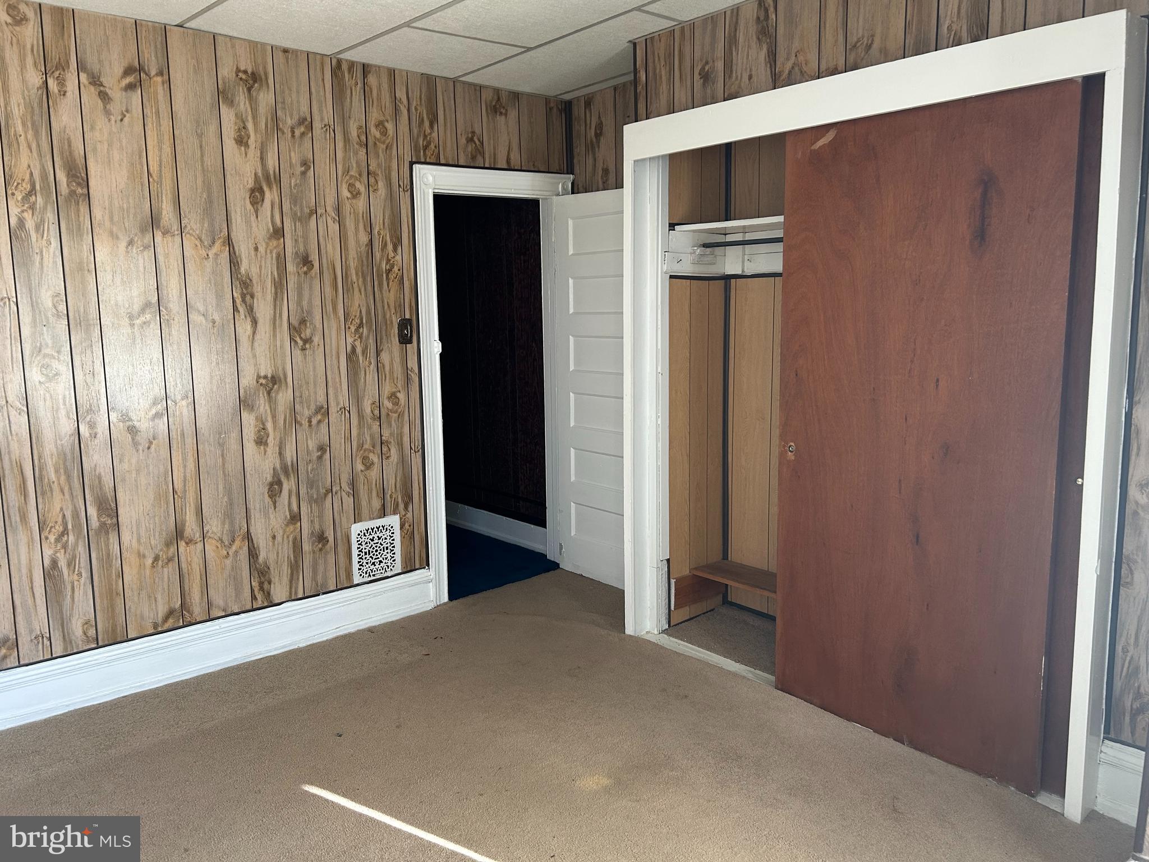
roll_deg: +1.5
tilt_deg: -7.5
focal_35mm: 26
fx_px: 863
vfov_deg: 53.1
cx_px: 574
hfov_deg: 67.3
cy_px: 431
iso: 125
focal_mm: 5.7
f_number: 1.5
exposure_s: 1/105
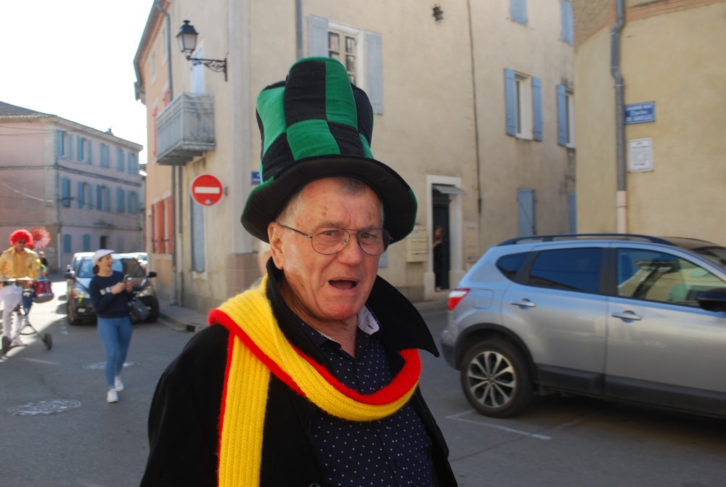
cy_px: 244
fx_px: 727
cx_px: 363
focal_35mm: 36
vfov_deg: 37.0
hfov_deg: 53.0
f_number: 5.6
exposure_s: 1/125
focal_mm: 24
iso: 110
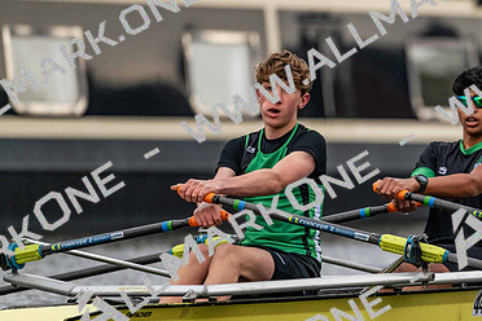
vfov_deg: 2.2
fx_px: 8341
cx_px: 341
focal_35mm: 623
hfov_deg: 3.3
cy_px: 147
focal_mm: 400
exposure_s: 1/2000
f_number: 4.5
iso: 3600
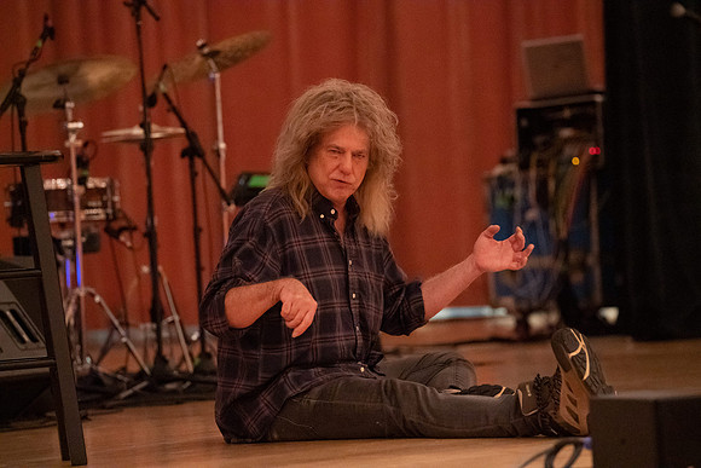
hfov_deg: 10.3
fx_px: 3895
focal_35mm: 200
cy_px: 234
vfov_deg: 6.9
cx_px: 350
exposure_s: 1/160
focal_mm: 200
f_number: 4.5
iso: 20000
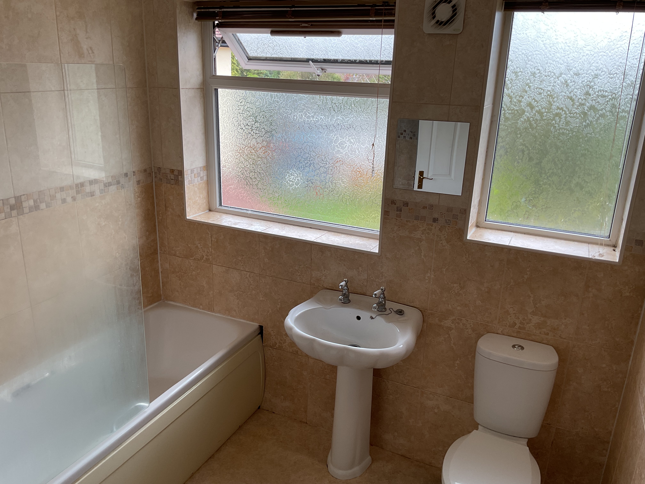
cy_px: 242
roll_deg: -1.8
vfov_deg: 48.2
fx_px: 540
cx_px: 322
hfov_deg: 61.7
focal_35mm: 29
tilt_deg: -18.2
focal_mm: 3
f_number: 1.8
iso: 25
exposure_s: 1/120
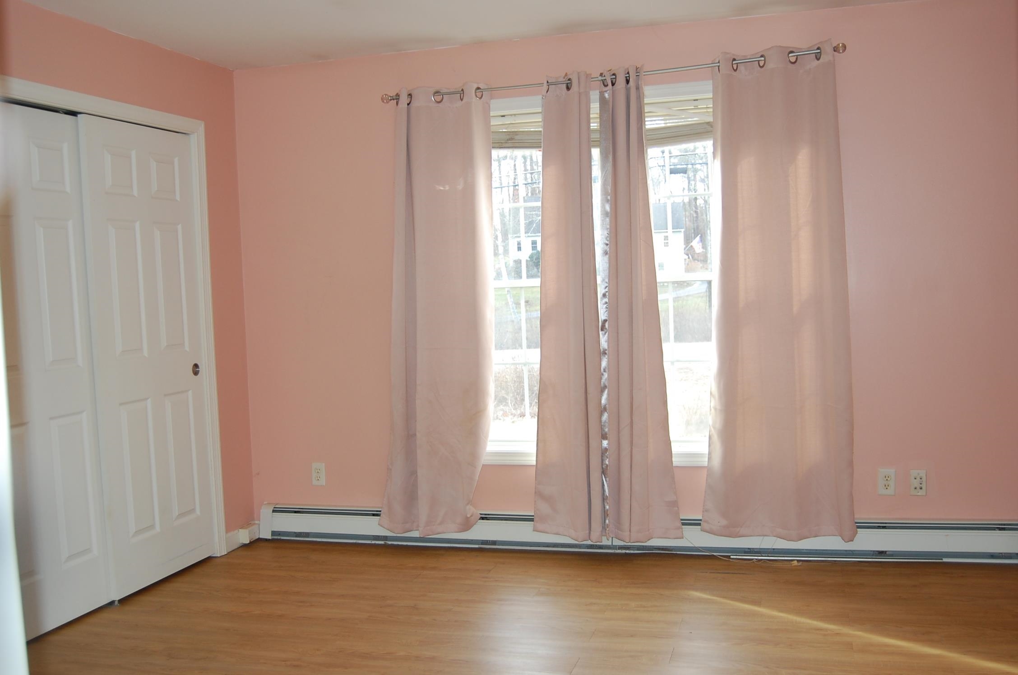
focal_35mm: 36
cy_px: 338
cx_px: 509
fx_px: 1016
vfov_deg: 36.7
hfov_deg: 53.2
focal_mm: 24
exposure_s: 1/80
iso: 400
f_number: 4
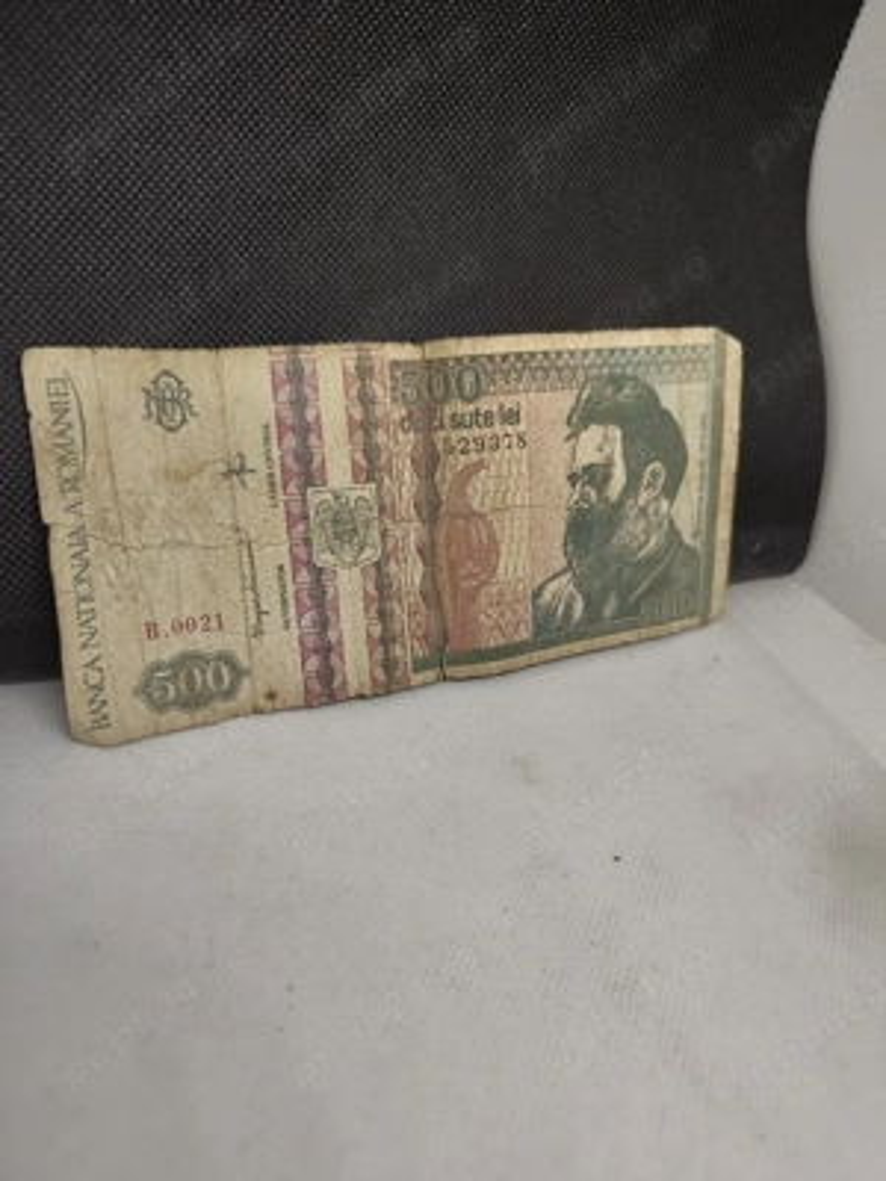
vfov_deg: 73.9
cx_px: 443
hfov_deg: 58.9
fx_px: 785
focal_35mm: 23
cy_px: 590
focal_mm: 5.59
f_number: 1.88
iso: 50
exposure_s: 1/133
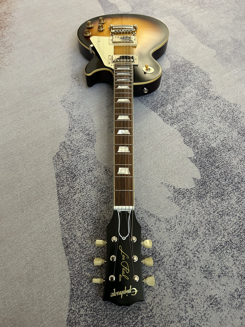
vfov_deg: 67.3
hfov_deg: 53.1
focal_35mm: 26
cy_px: 164
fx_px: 245
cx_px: 122
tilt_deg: -56.1
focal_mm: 5.7
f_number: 1.5
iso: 400
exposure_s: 1/60
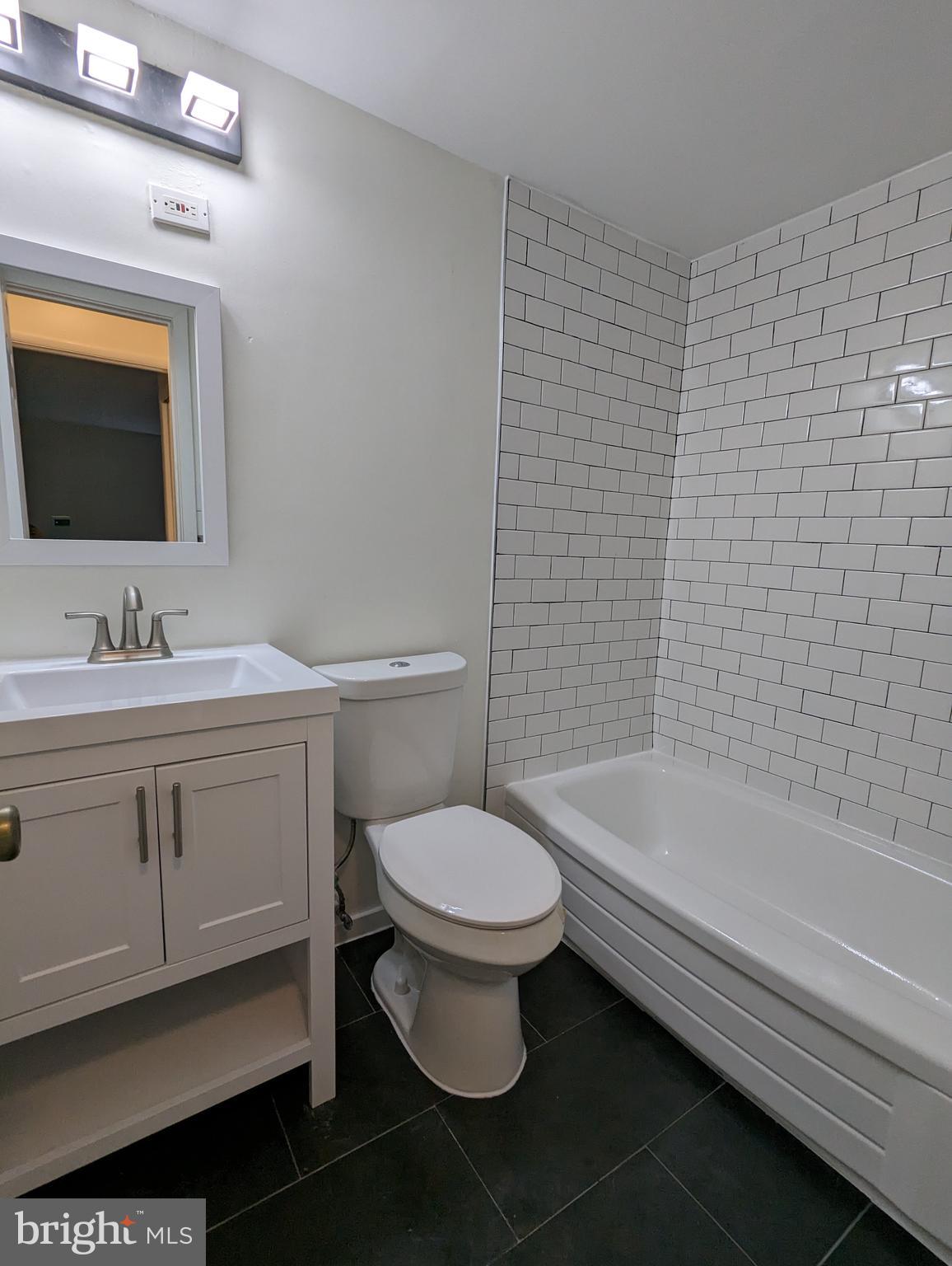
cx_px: 476
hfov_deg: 78.2
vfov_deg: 94.4
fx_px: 585
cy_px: 633
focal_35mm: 16
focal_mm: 2.35
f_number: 2.2
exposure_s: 1/120
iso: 78
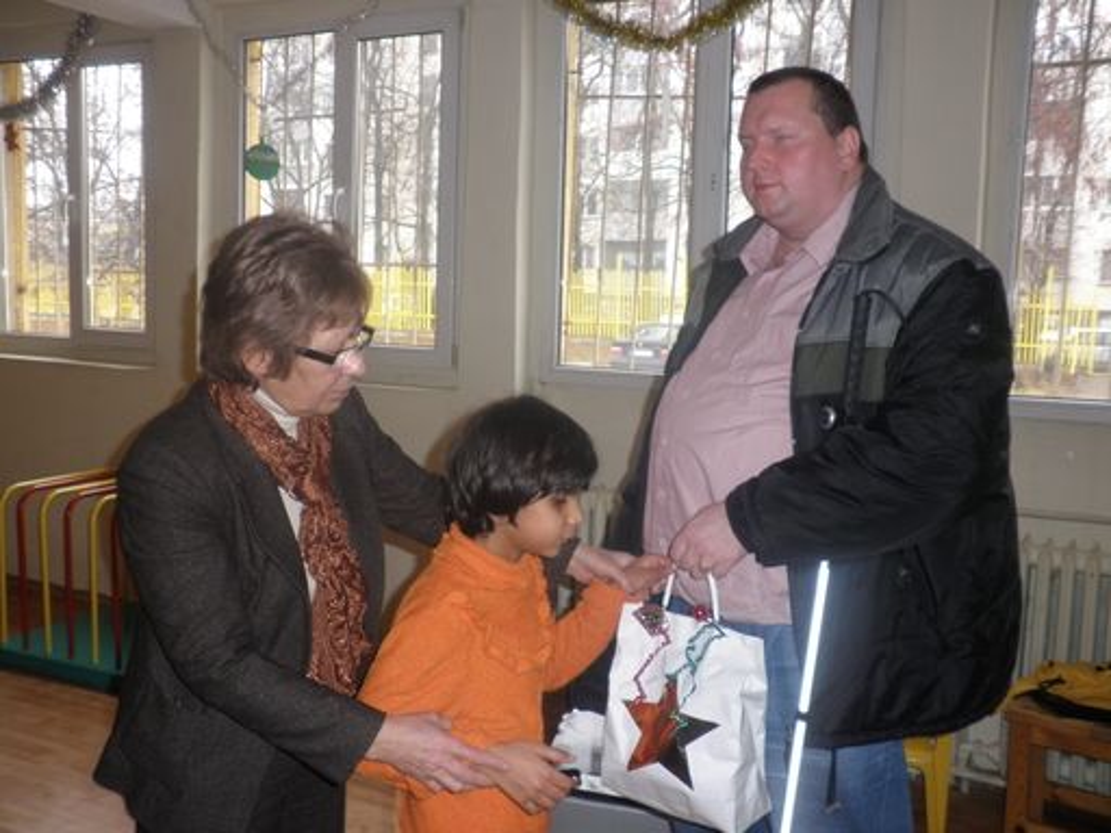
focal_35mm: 36
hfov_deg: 51.4
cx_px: 556
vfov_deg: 39.7
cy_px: 416
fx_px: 1155
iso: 160
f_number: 3.5
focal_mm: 6.3
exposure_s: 1/30
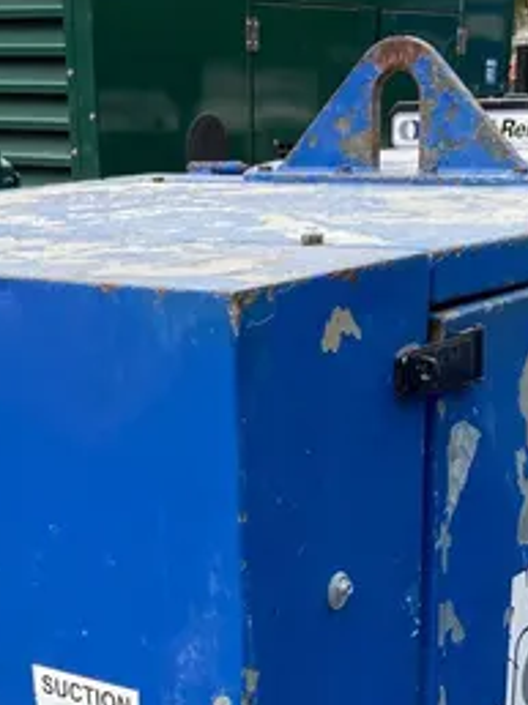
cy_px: 715
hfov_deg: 19.9
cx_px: 271
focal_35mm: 74
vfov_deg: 25.0
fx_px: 1507
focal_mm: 4.25
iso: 32
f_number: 1.8
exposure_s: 1/487
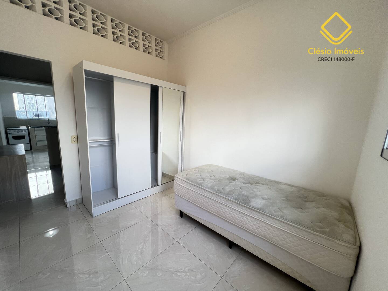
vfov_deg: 89.9
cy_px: 146
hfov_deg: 106.2
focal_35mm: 13
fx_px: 146
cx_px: 194
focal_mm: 1.57
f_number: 1.8
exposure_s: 1/120
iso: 64
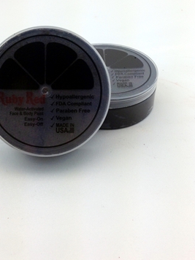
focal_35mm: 51
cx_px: 96
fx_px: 383
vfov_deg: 37.2
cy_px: 90
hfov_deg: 28.6
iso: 50
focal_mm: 4.12
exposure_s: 1/162
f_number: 2.4
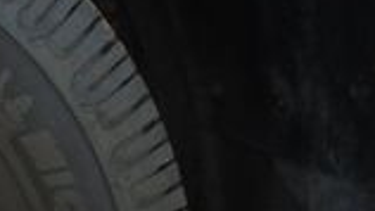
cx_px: -363
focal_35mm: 115
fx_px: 1144
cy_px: 273
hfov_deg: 15.2
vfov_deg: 10.3
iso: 100
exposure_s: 1/250
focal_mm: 4.6
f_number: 3.2
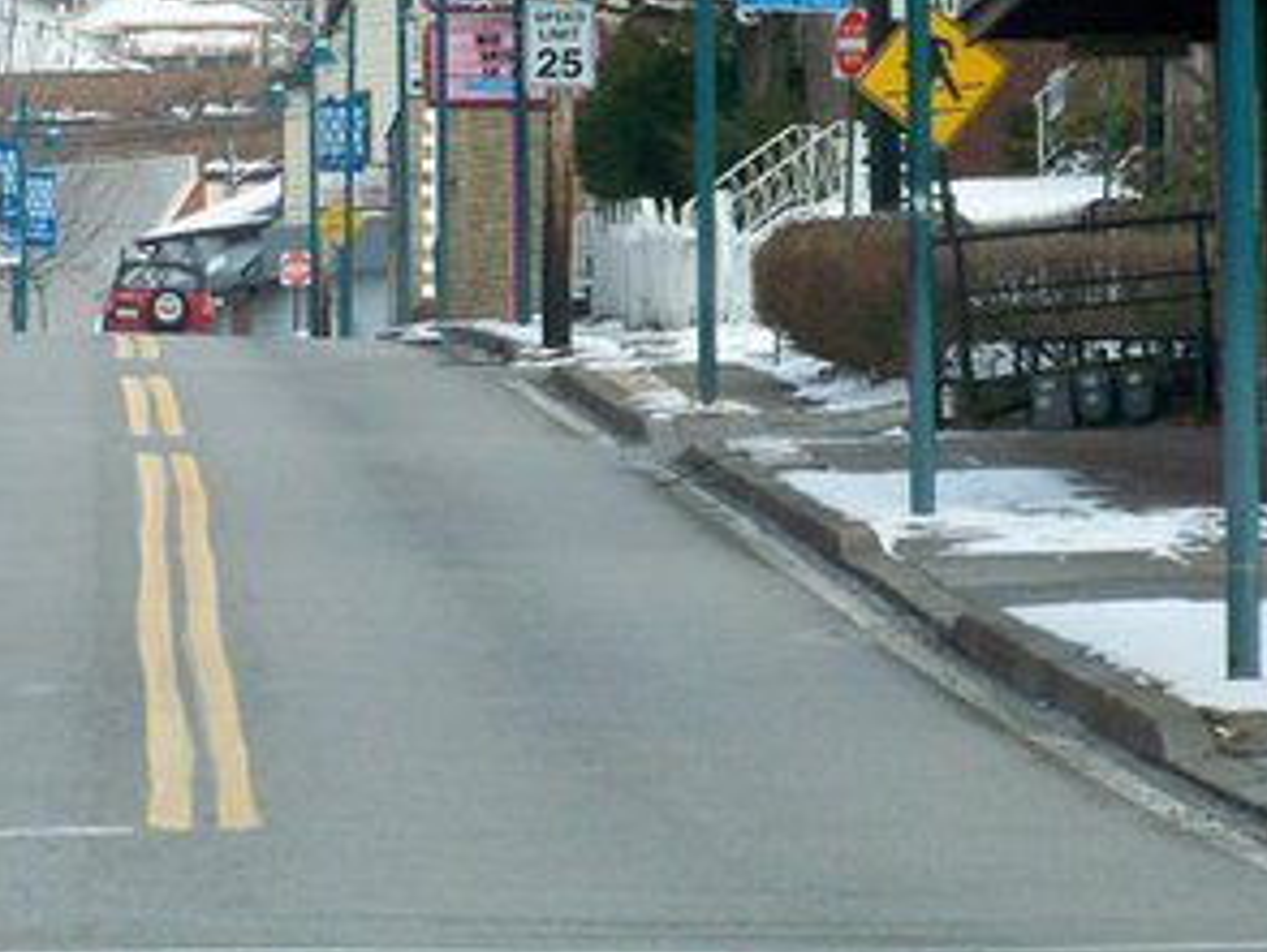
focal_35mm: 435
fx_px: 15935
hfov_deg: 4.5
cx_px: -4
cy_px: 13
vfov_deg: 3.4
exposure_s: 1/1000
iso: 250
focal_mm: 29.3
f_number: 3.6
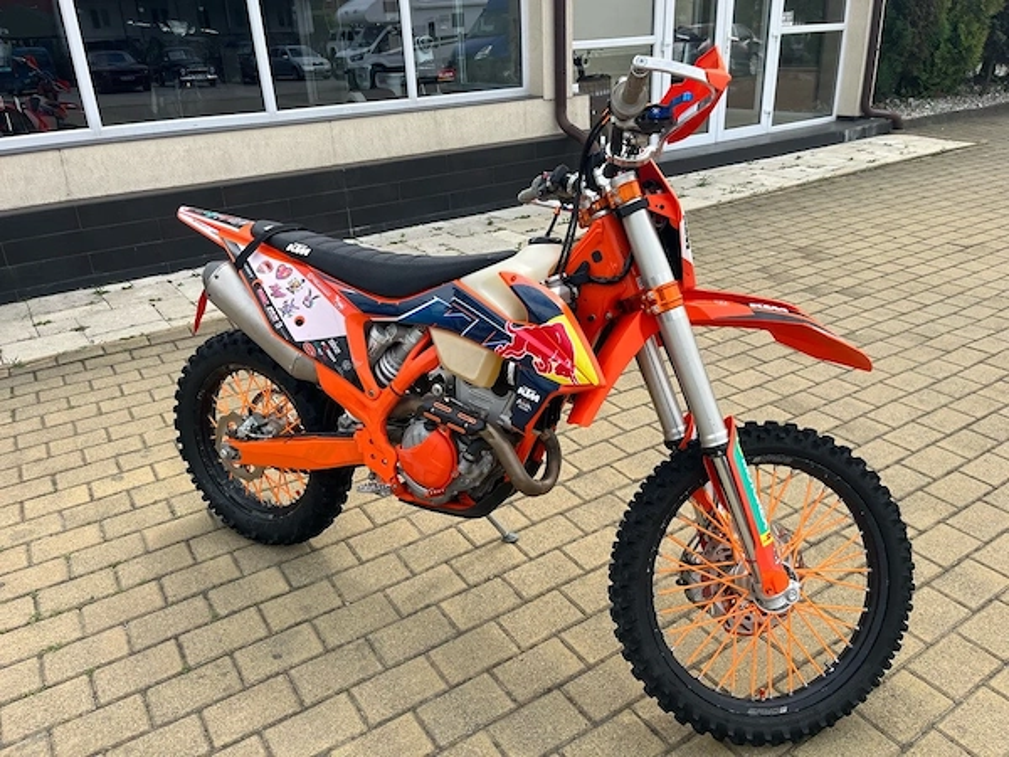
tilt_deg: -25.4
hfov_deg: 67.3
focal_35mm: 26
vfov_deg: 53.1
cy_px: 378
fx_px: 758
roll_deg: +2.9
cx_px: 504
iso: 50
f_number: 1.6
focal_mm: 5.1
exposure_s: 1/1992
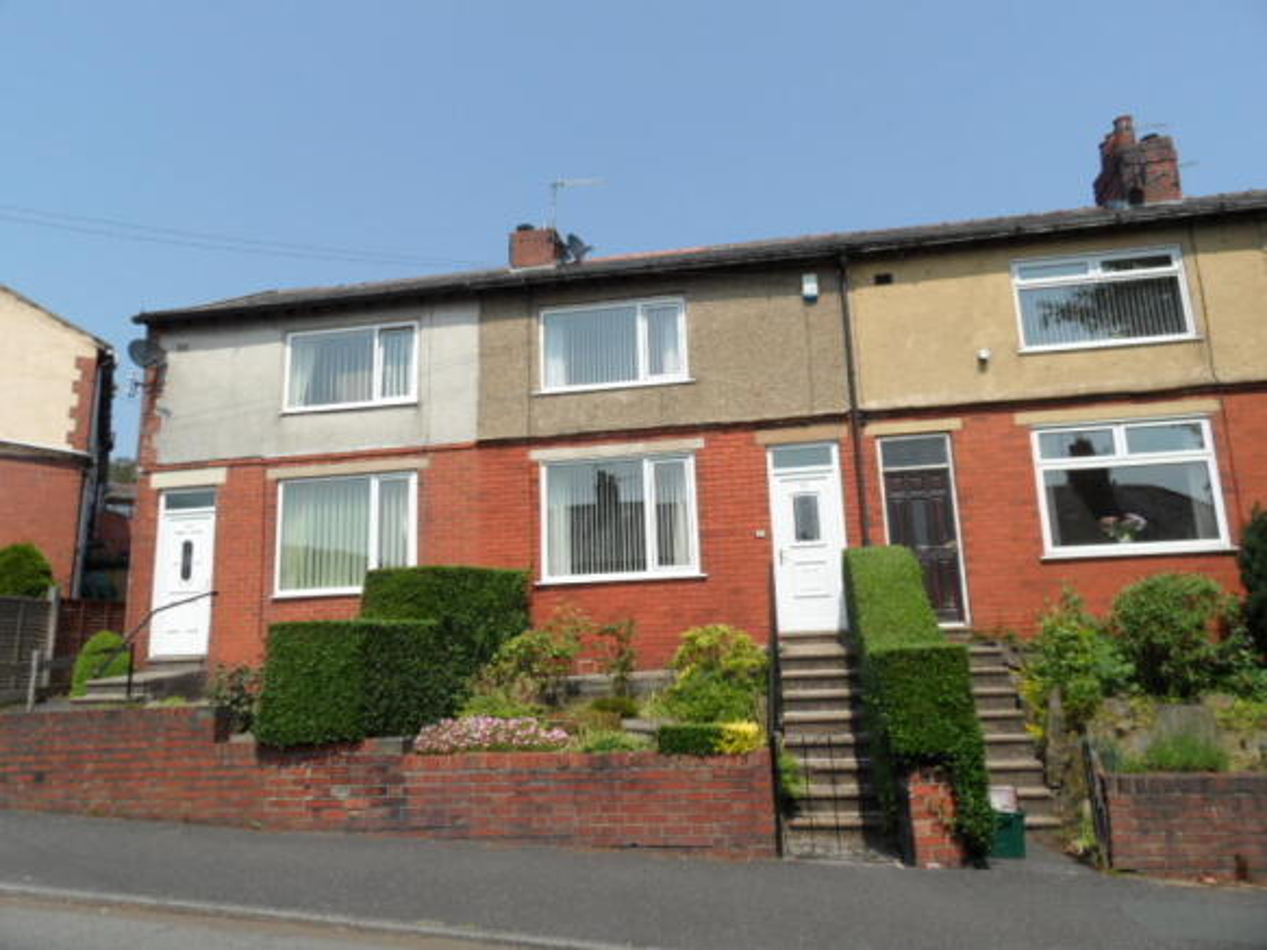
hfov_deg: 71.6
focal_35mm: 24
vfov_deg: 56.8
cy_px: 475
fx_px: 878
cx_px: 634
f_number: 4.6
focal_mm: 3.9
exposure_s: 1/500
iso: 80
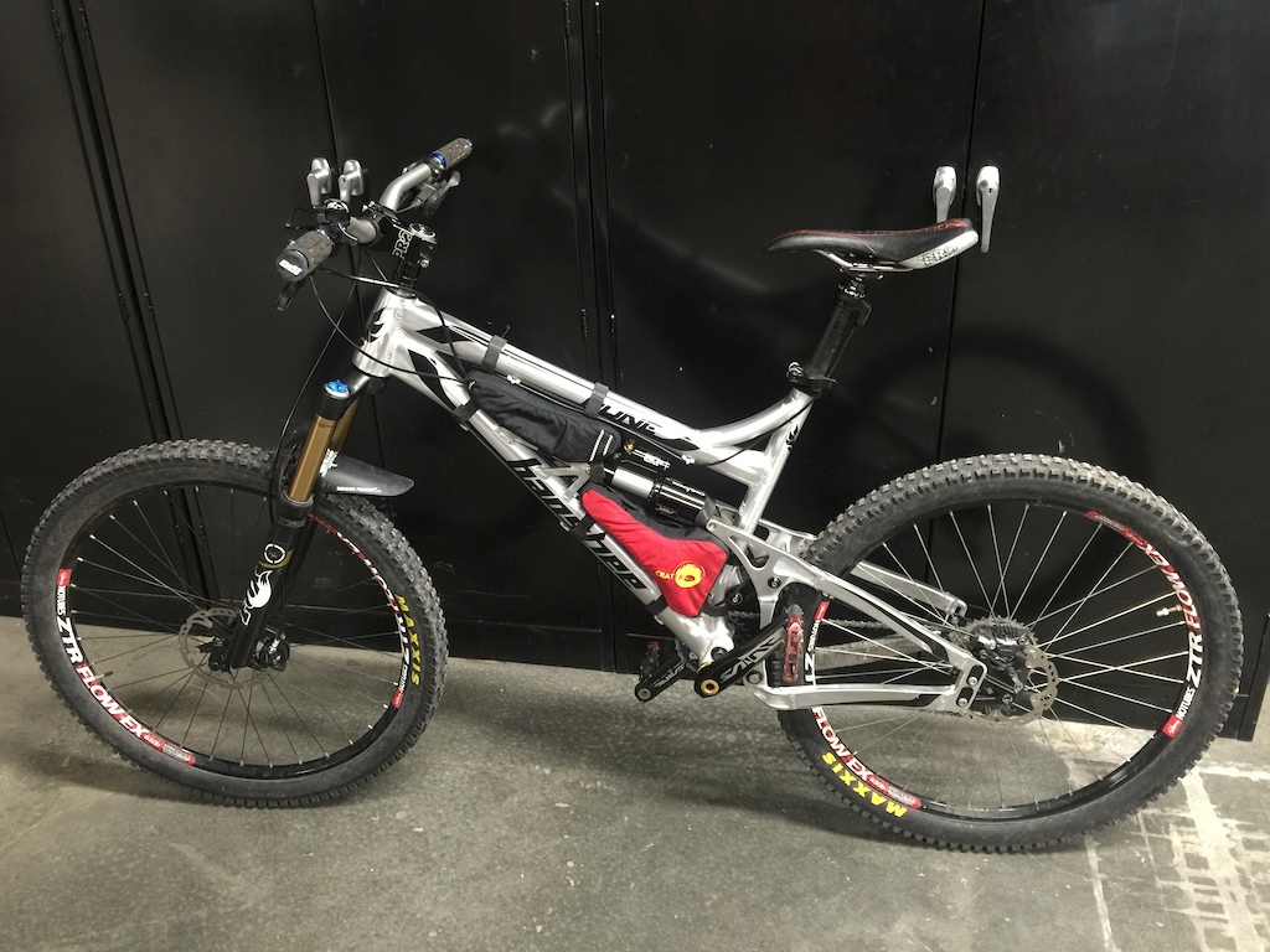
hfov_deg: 61.7
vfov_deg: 48.2
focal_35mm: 29
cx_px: 635
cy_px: 476
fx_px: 1064
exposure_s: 1/4
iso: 80
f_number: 2.2
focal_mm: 4.15
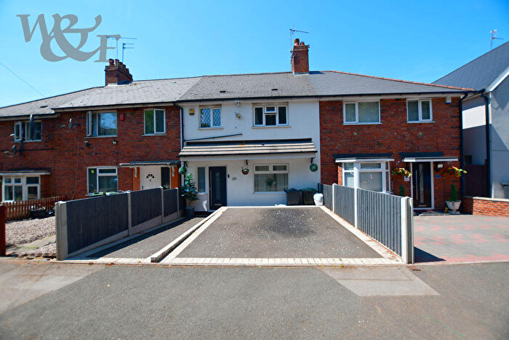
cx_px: 254
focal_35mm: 15
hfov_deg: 100.4
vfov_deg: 77.4
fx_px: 212
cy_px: 170
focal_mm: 10
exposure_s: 1/640
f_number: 4
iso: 100
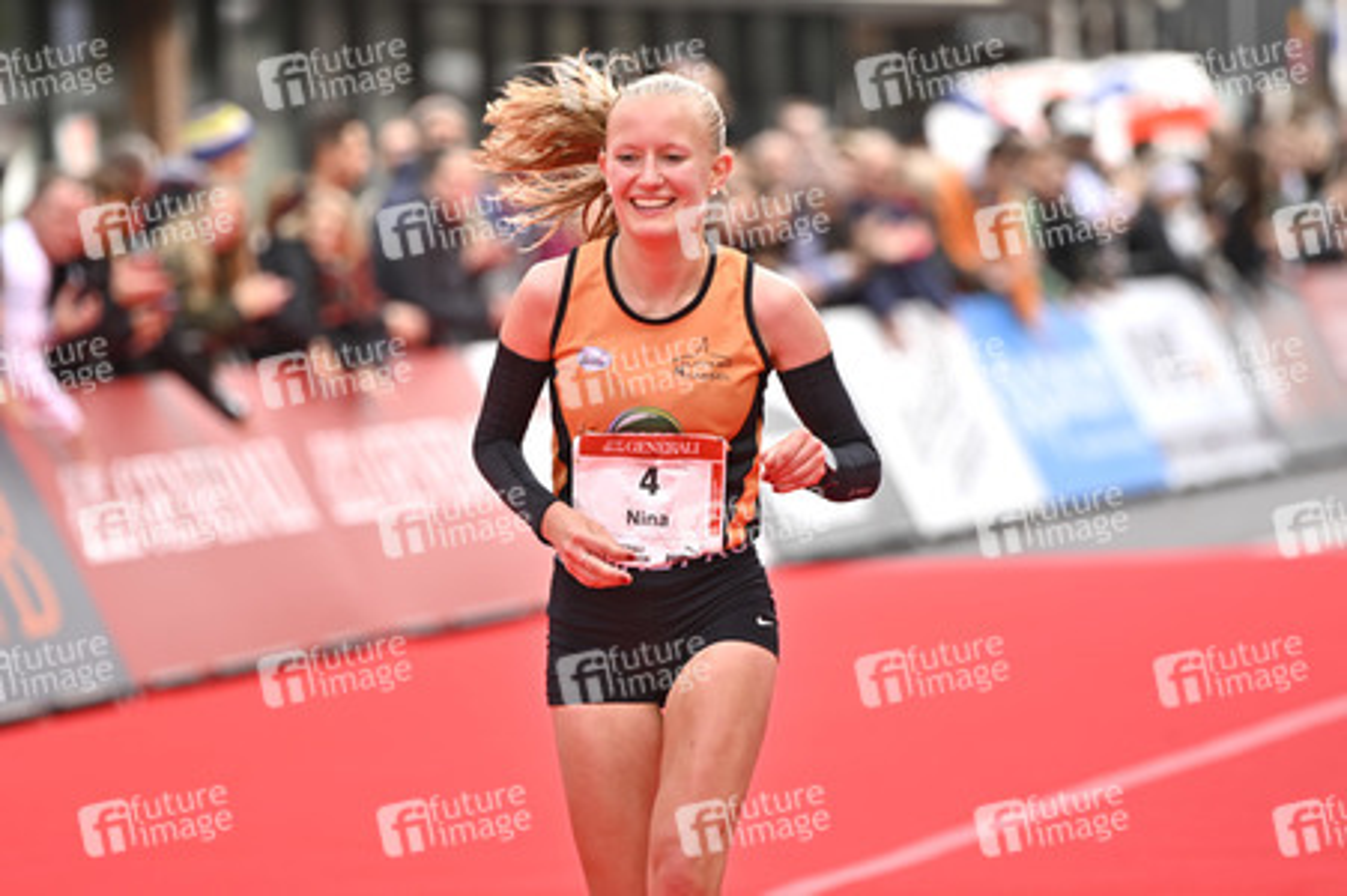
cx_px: 674
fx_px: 6543
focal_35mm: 175
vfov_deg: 7.8
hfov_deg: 11.8
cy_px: 448
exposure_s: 1/800
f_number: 2.8
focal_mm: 175
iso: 200
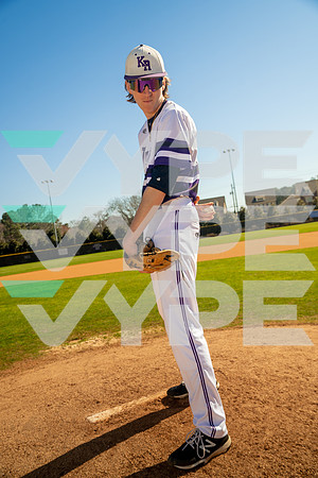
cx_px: 159
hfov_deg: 41.1
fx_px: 424
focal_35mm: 32
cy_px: 239
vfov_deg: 58.7
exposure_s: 1/125
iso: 100
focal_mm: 32
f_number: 5.6
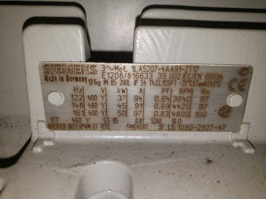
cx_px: 133
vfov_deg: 53.1
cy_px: 100
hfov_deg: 67.3
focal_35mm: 26
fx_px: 200
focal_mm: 4.3
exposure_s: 1/1359
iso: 50
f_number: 1.5
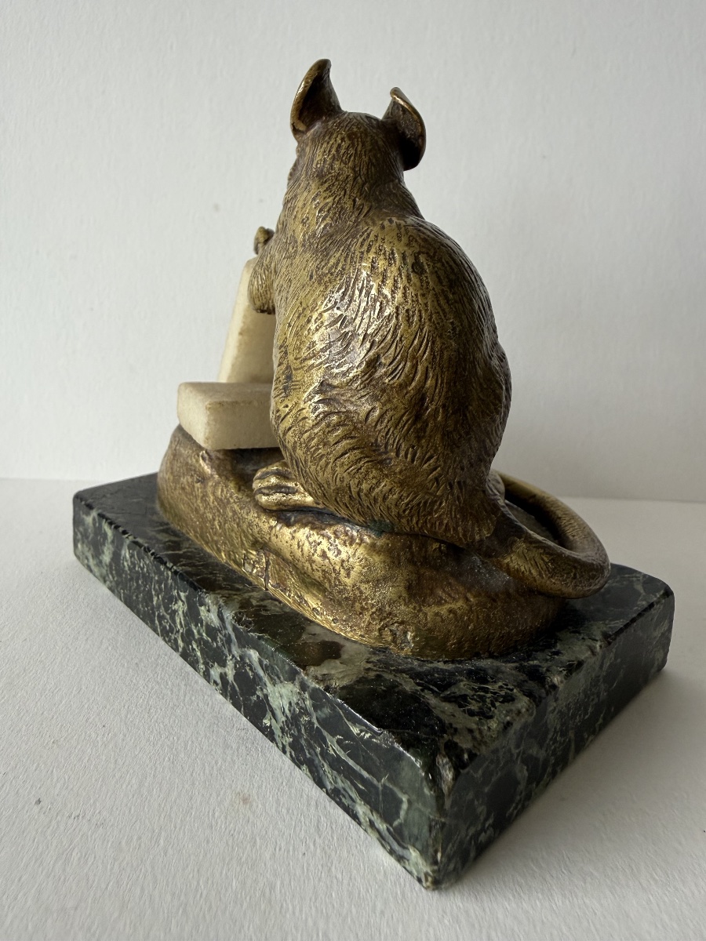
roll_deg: -3.3
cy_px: 470
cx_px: 353
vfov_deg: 71.6
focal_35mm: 24
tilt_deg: -10.1
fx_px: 653
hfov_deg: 56.8
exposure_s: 1/99
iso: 160
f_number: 2.2
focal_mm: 2.22
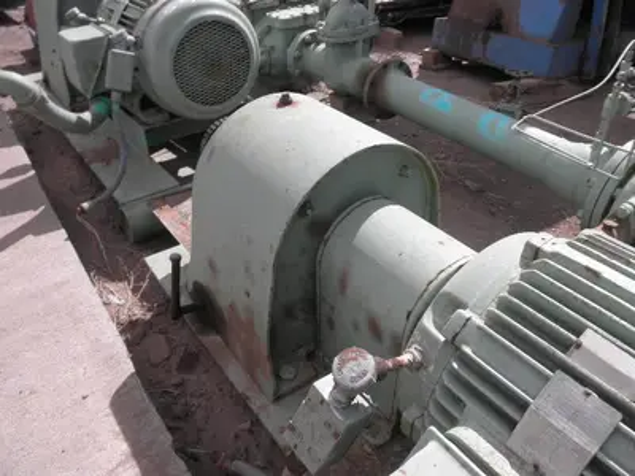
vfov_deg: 49.7
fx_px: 514
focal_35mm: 28
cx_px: 318
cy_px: 238
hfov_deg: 63.4
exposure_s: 1/100
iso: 64
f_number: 8.5
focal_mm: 5
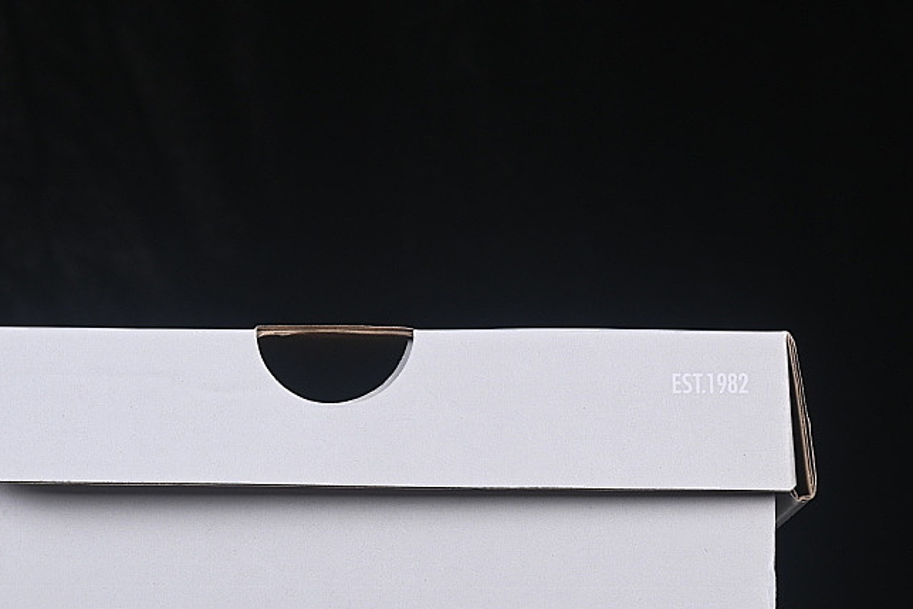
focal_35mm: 126
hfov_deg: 16.2
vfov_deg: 10.9
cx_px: 338
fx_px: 3196
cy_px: 477
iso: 160
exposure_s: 1/80
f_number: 8
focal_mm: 50
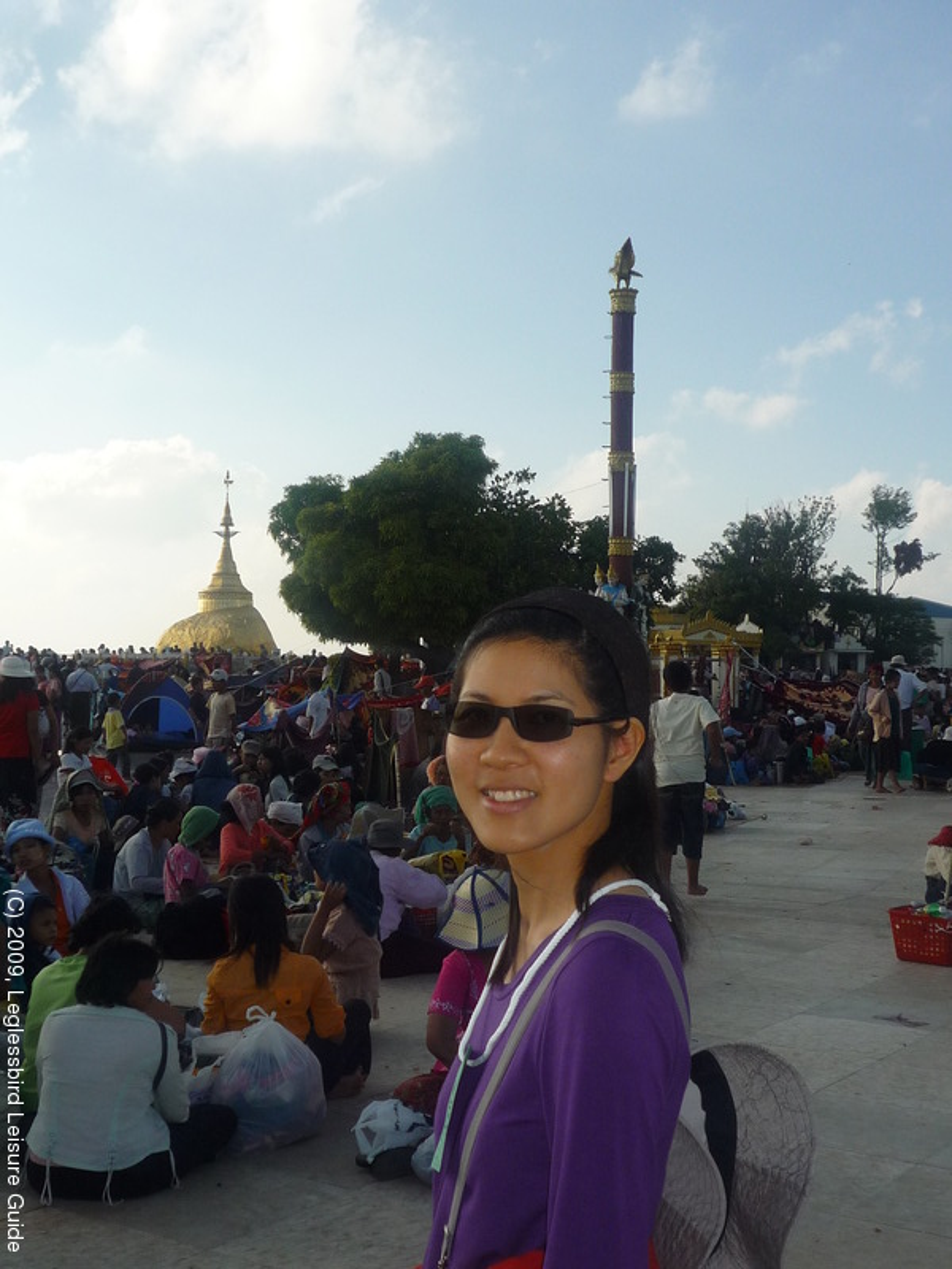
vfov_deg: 40.4
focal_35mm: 47
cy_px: 634
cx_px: 476
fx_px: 1723
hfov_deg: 30.9
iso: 100
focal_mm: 5.8
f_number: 4.5
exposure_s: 1/800
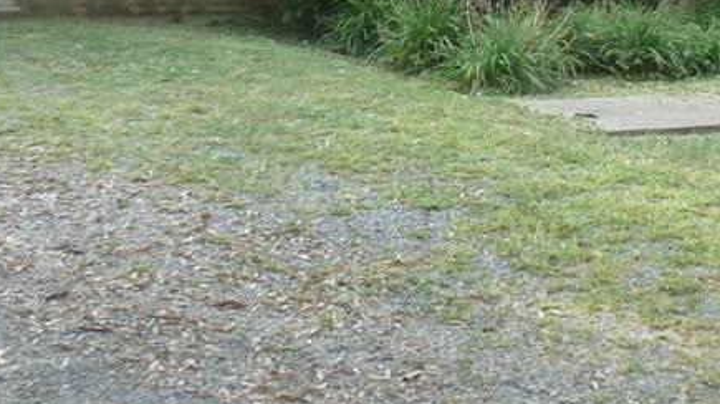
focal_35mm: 95
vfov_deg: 12.1
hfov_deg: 22.3
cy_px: -199
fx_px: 1812
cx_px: 510
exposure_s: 1/100
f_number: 3.2
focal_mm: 7.7
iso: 100
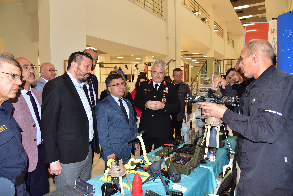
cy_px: 98
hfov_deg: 73.7
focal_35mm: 24
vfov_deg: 53.1
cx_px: 146
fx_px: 195
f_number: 6.3
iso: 2500
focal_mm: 24
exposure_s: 1/200
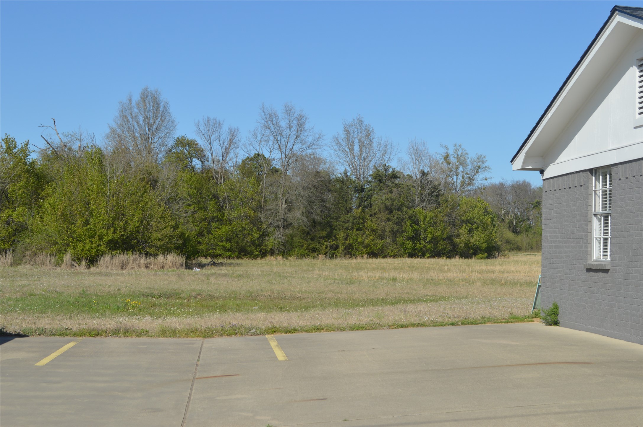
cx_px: 322
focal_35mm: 52
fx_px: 937
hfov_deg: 37.9
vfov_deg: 25.7
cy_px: 214
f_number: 8
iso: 100
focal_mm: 35
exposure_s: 1/250
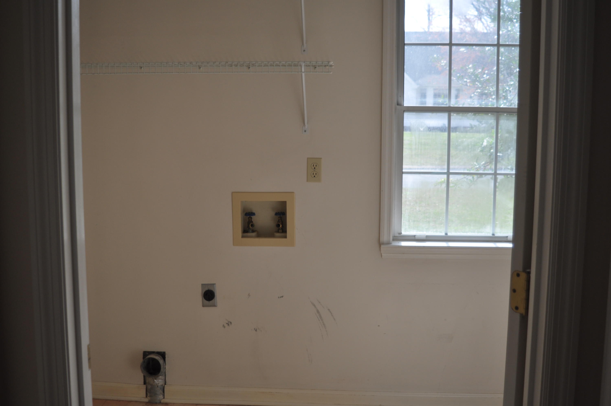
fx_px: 712
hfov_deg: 46.5
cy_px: 203
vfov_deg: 31.8
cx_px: 306
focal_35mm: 42
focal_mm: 28
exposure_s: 1/500
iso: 200
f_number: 3.5
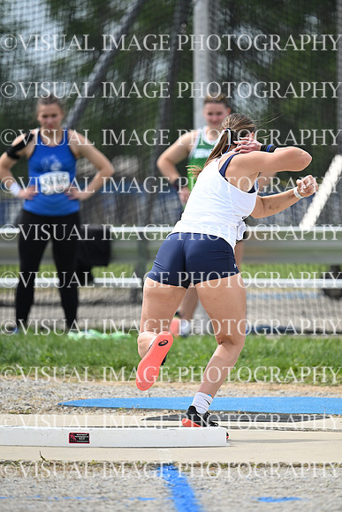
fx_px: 5696
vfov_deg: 5.2
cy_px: 256
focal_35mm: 400
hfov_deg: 3.4
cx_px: 171
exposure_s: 1/2500
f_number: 4.5
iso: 500
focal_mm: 400
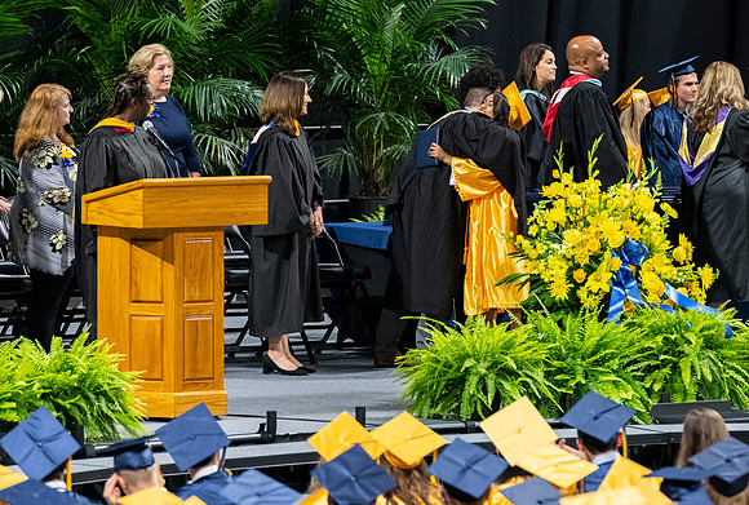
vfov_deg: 4.1
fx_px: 7043
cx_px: 468
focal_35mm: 337
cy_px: 257
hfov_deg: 6.1
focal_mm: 190
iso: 2000
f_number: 4
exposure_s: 1/200
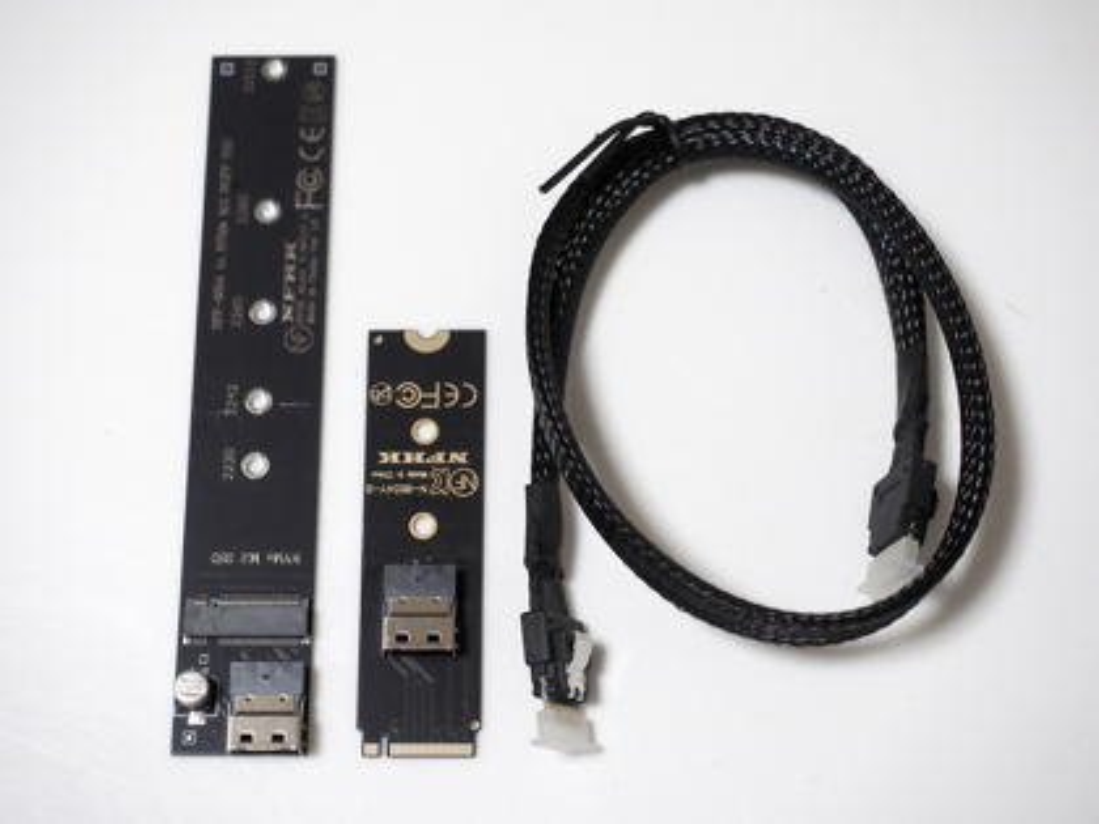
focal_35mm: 72
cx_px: 550
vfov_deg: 20.4
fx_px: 2286
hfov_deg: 27.0
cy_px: 412
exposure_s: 1/80
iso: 800
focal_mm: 36
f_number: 4
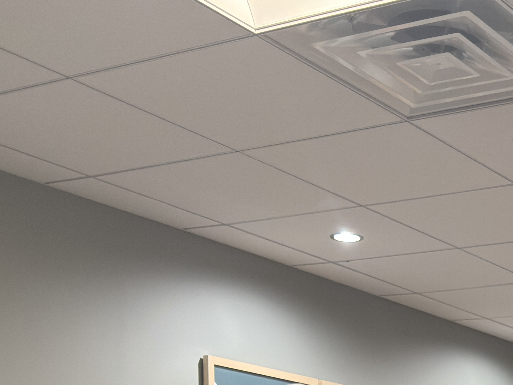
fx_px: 1186
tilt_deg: -3.3
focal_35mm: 80
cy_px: 632
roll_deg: -0.5
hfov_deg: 22.6
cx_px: 601
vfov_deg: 16.3
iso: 200
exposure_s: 1/60
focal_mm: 6.76
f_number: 1.78
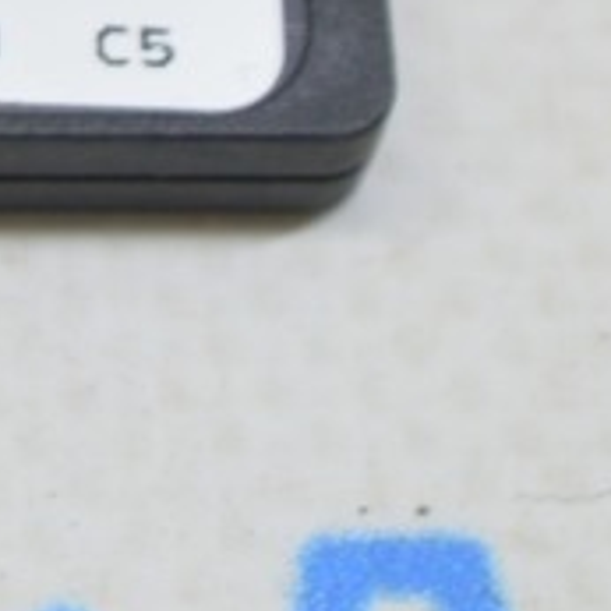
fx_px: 8278
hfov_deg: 4.2
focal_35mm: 415
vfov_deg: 4.2
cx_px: -593
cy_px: -249
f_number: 5.6
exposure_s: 1/20
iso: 400
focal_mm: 55
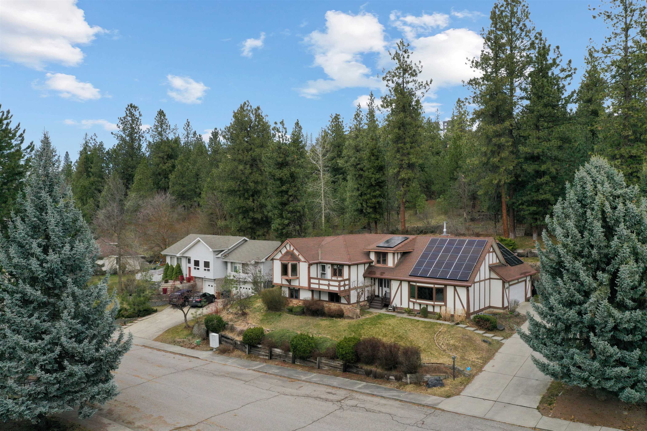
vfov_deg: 46.4
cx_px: 324
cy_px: 216
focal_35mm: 28
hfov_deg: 65.5
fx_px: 503
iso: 200
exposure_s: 1/80
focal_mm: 10.26
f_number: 8
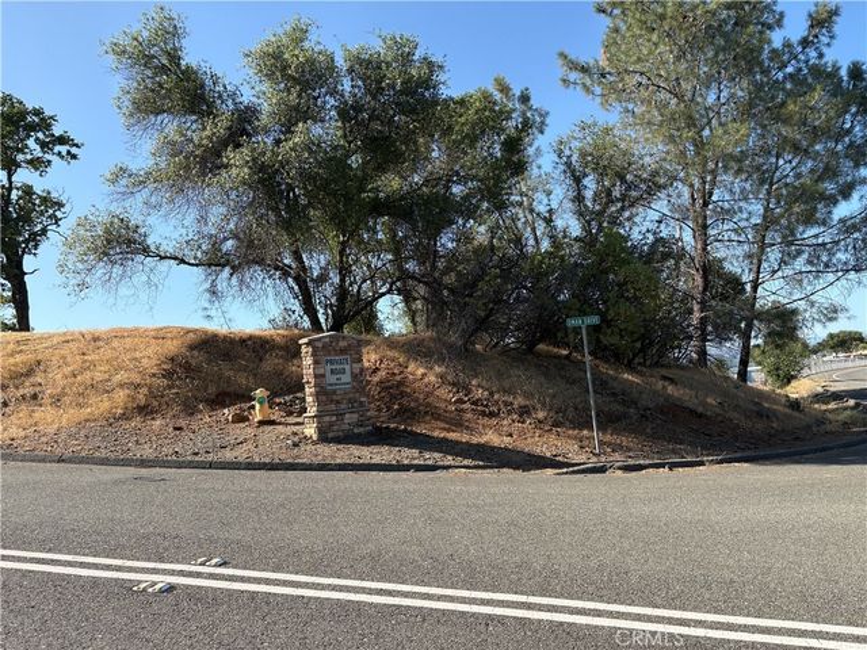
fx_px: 651
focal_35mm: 26
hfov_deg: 67.3
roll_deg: +6.0
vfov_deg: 53.1
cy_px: 325
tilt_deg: +6.7
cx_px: 434
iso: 50
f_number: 1.6
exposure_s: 1/1484
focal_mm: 5.96
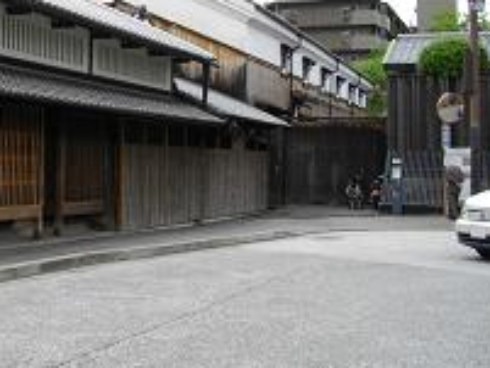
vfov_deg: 23.3
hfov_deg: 30.0
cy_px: 73
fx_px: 878
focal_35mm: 62
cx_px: 62
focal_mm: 5.7
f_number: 5.5
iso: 100
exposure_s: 1/250
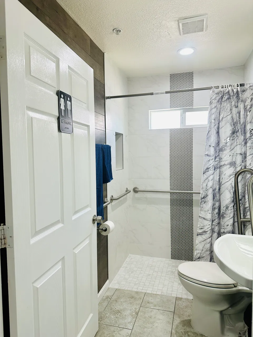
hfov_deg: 56.8
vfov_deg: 71.6
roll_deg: +0.7
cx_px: 126
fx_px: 234
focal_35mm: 24
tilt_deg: -2.0
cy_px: 168
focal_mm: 6.9
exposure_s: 1/120
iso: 125
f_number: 1.8
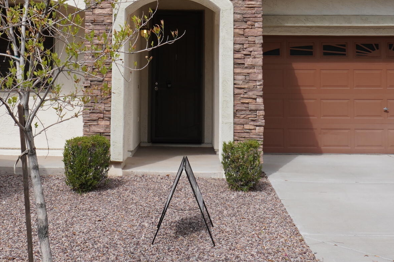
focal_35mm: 61
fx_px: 667
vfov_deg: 21.6
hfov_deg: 32.8
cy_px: 14
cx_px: 162
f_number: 11
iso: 100
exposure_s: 1/200
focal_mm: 16
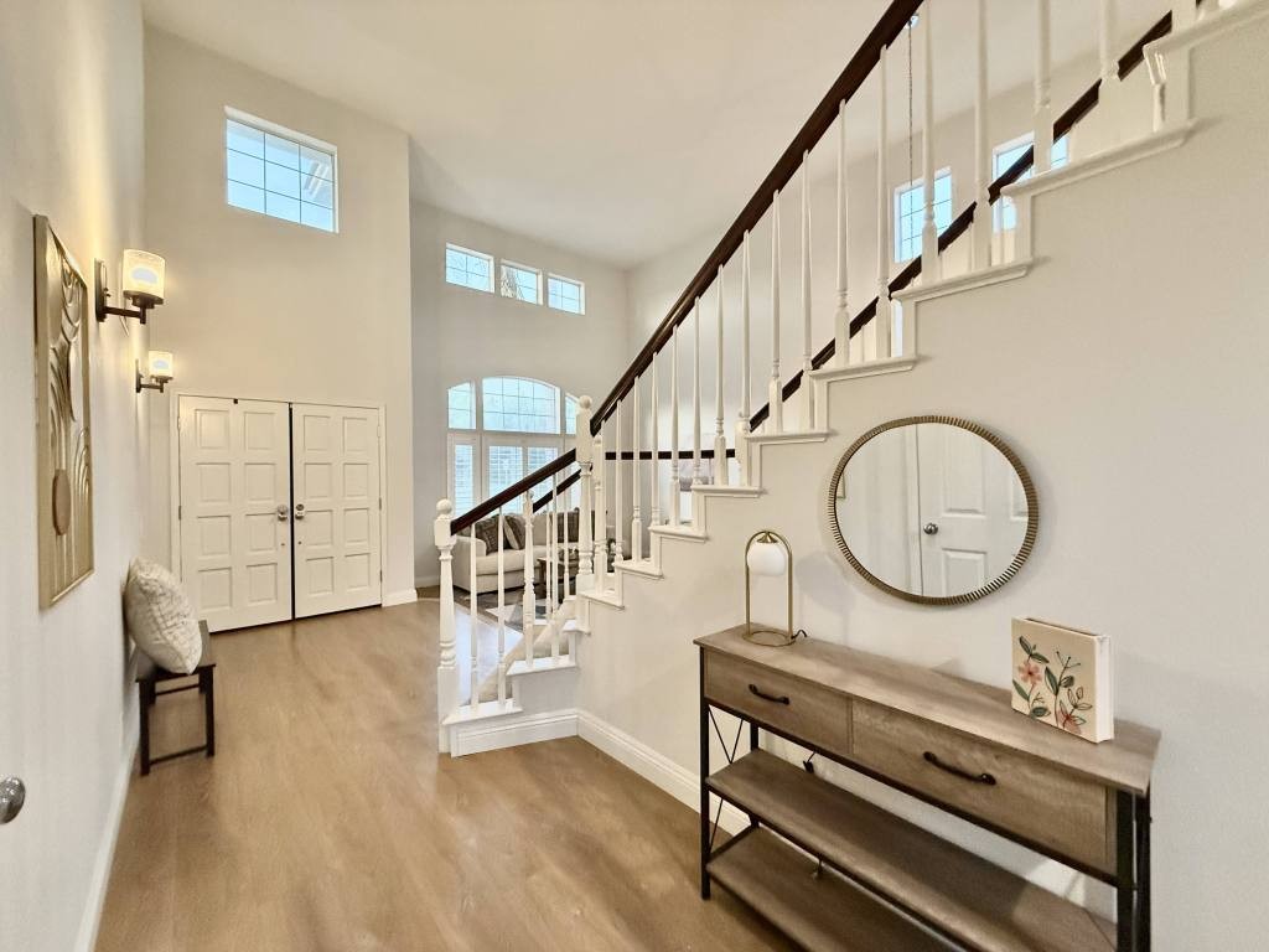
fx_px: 513
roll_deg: +1.0
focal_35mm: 14
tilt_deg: -0.2
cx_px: 634
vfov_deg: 85.7
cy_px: 476
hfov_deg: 102.1
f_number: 2.2
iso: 640
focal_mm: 2.22
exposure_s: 1/120
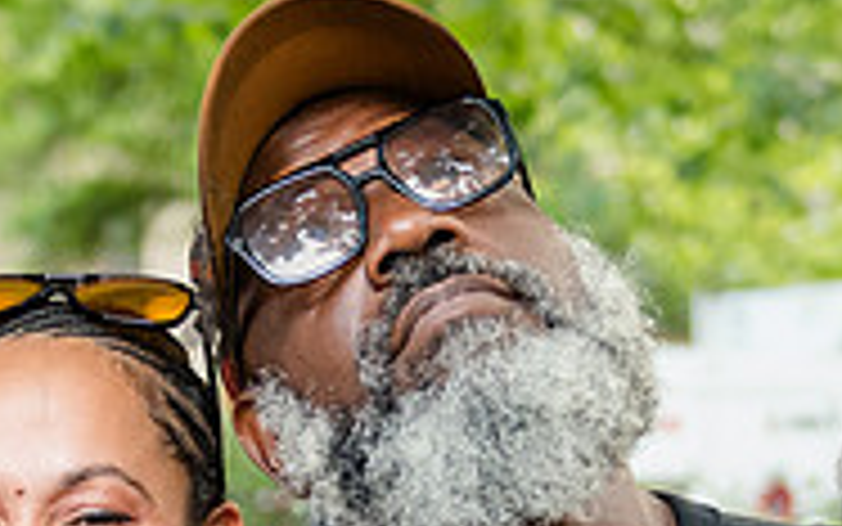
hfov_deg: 12.9
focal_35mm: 162
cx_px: 206
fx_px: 3719
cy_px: 843
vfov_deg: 7.9
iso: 2000
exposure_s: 1/200
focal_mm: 38
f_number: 2.8
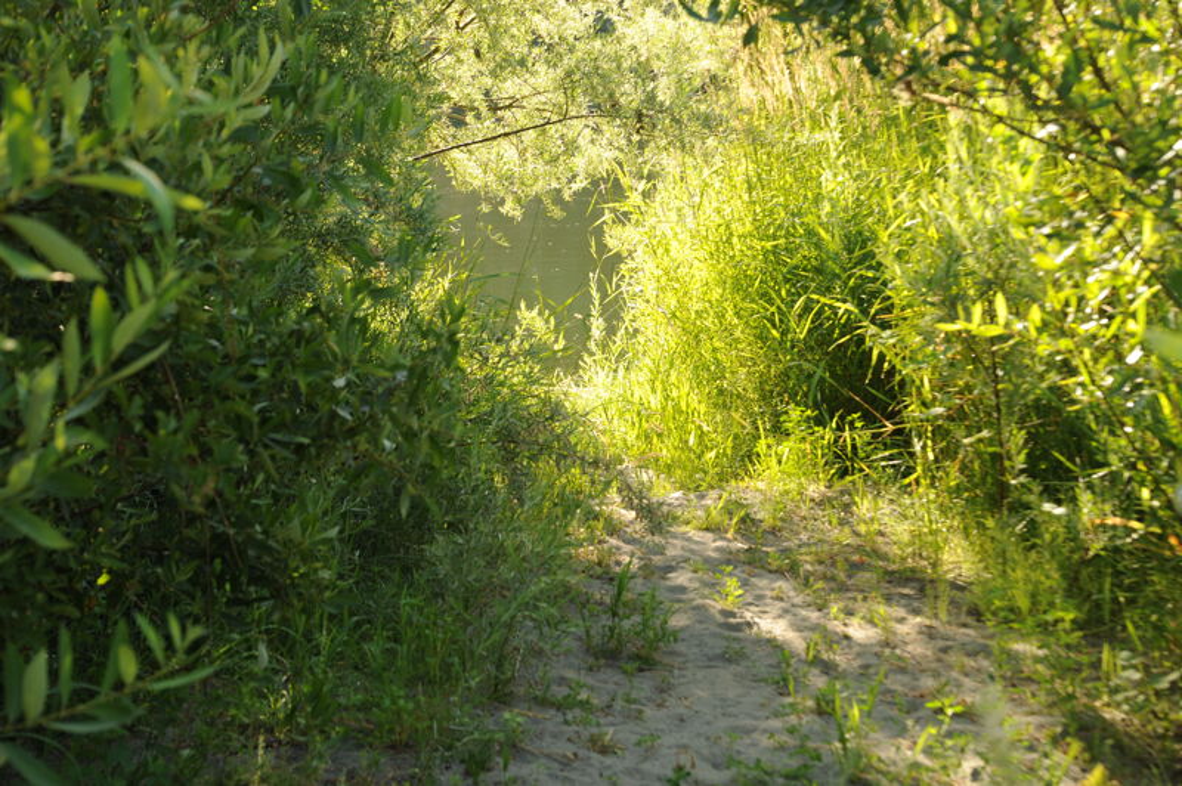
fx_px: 2231
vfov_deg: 20.0
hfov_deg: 29.7
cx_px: 591
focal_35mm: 68
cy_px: 393
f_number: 8
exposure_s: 1/80
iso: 200
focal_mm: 68
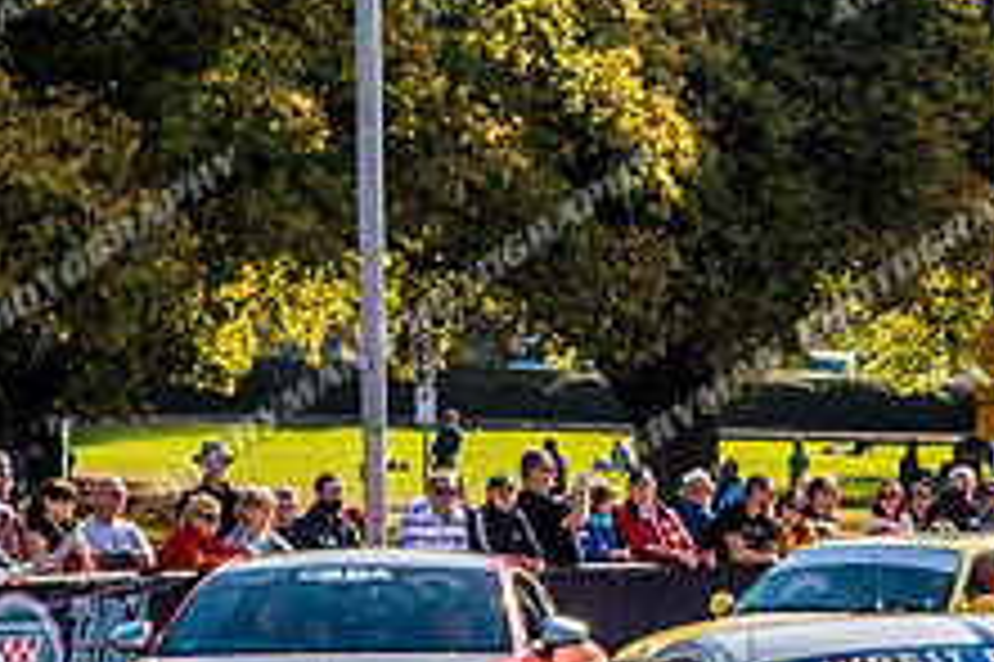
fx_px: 5435
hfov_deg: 10.3
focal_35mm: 197
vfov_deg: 6.9
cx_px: 1214
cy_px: 592
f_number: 5.6
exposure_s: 1/1000
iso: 160
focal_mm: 50
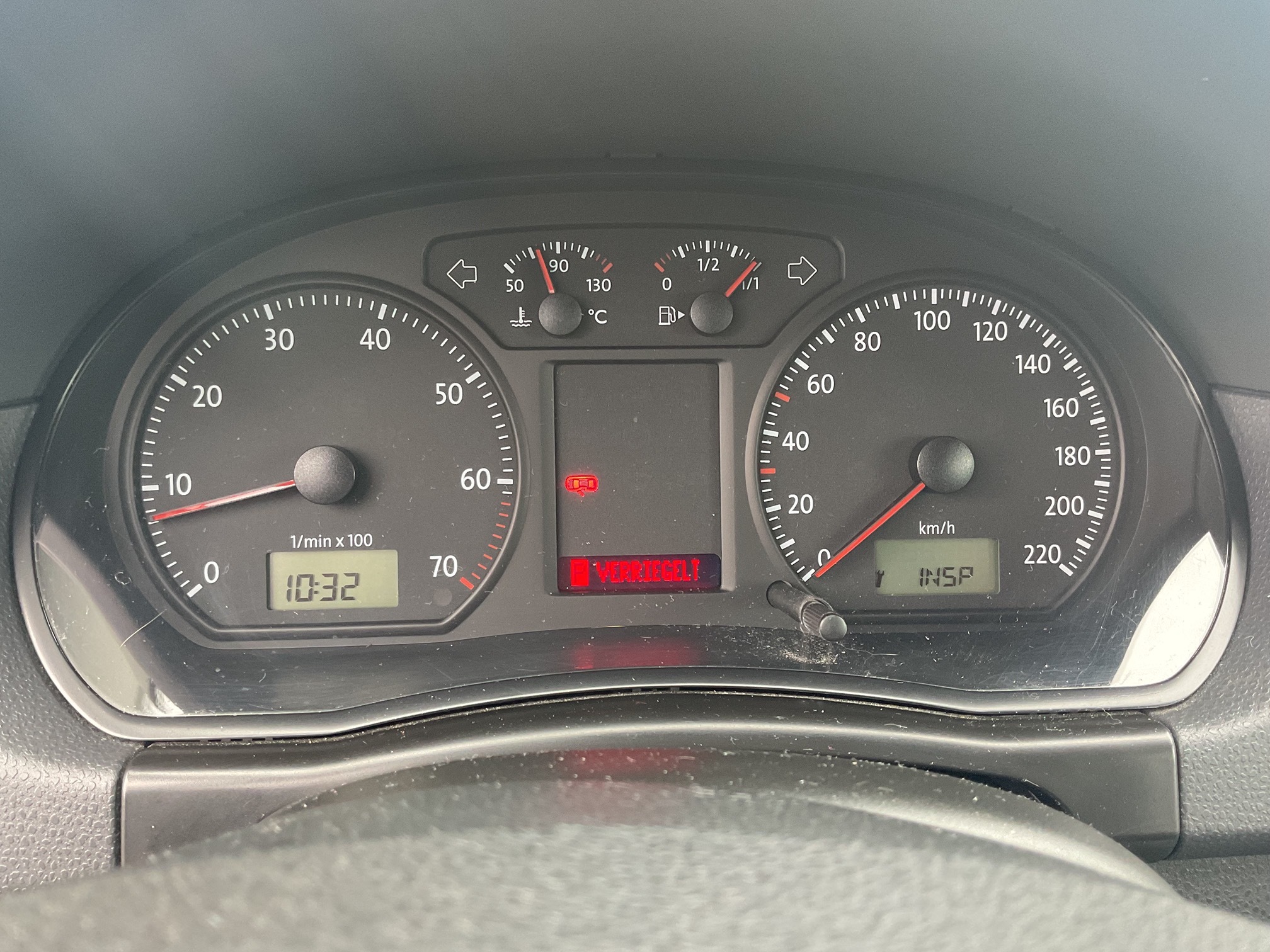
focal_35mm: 29
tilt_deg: -21.6
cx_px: 635
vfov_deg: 48.2
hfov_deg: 61.7
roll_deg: +0.2
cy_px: 476
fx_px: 1064
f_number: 1.8
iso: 125
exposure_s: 1/50
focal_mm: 3
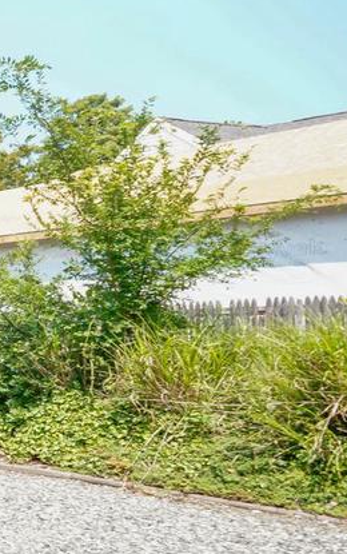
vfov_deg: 38.0
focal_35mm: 53
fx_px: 801
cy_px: 326
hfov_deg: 13.3
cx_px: -581
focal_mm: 10
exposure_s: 1/100
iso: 100
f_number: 5
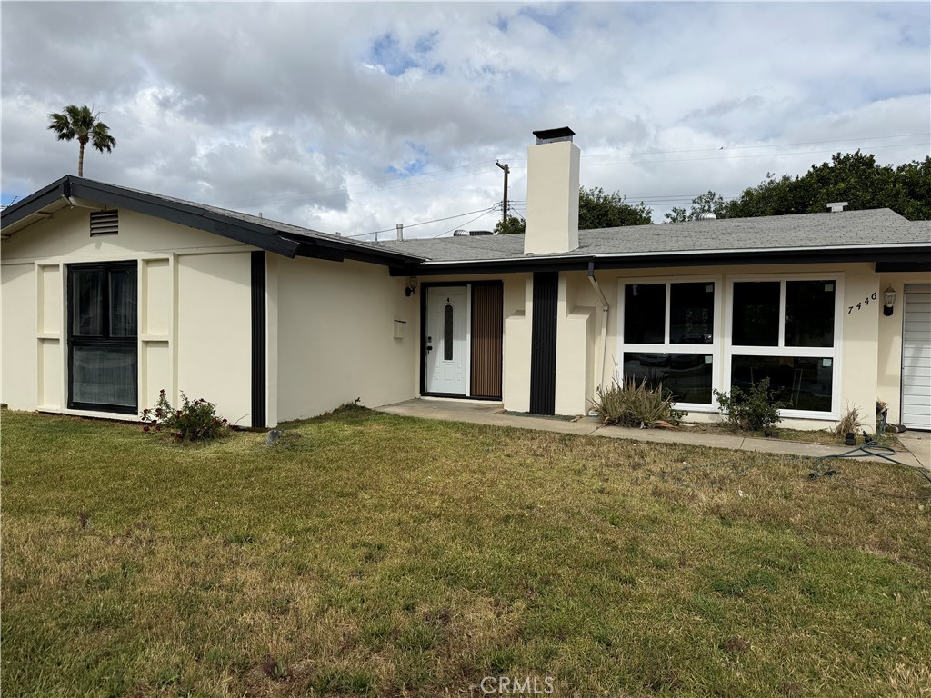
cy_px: 349
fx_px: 645
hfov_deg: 71.6
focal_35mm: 24
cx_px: 466
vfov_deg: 56.8
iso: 80
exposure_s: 1/7353
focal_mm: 6.76
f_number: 1.78
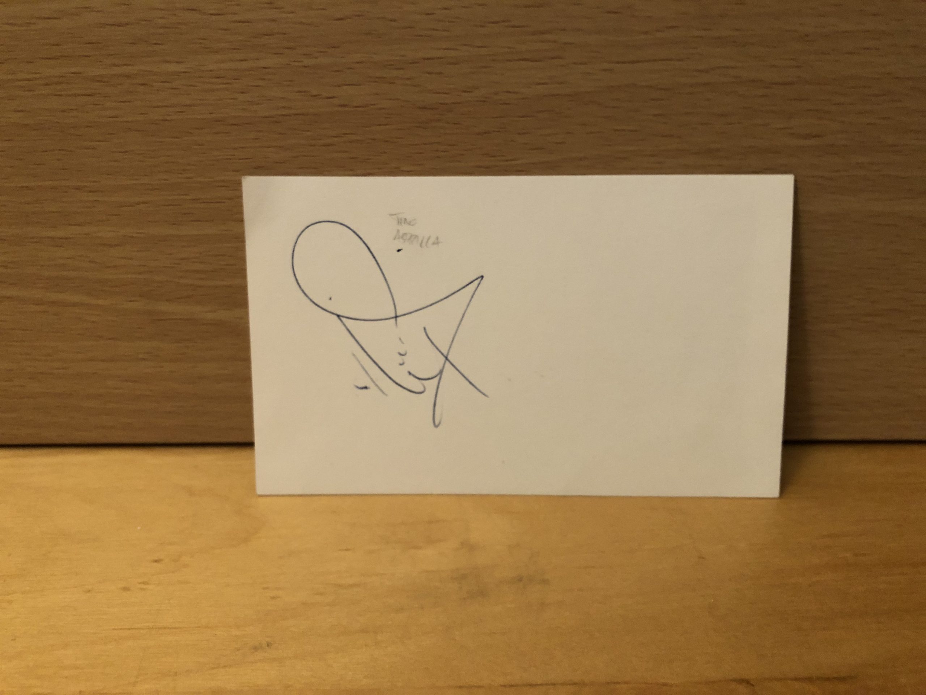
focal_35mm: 28
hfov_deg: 63.4
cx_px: 463
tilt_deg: -26.7
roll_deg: -0.3
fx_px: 749
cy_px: 348
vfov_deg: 49.7
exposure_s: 1/9
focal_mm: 3.99
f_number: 1.8
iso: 100
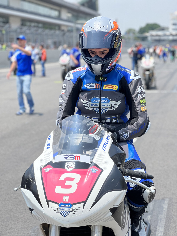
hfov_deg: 19.1
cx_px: 88
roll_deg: -0.1
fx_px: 525
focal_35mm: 77
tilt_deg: -7.9
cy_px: 118
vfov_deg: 25.3
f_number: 2.8
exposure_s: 1/309
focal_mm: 9
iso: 32
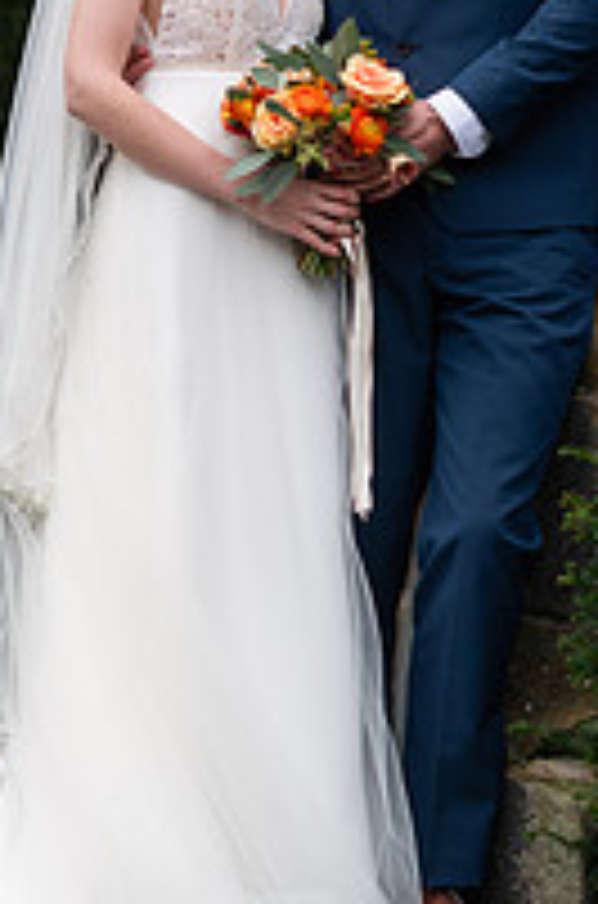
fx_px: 2805
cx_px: 196
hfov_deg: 12.2
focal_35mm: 112
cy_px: 261
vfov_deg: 18.2
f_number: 2.8
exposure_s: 1/800
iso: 400
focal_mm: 50
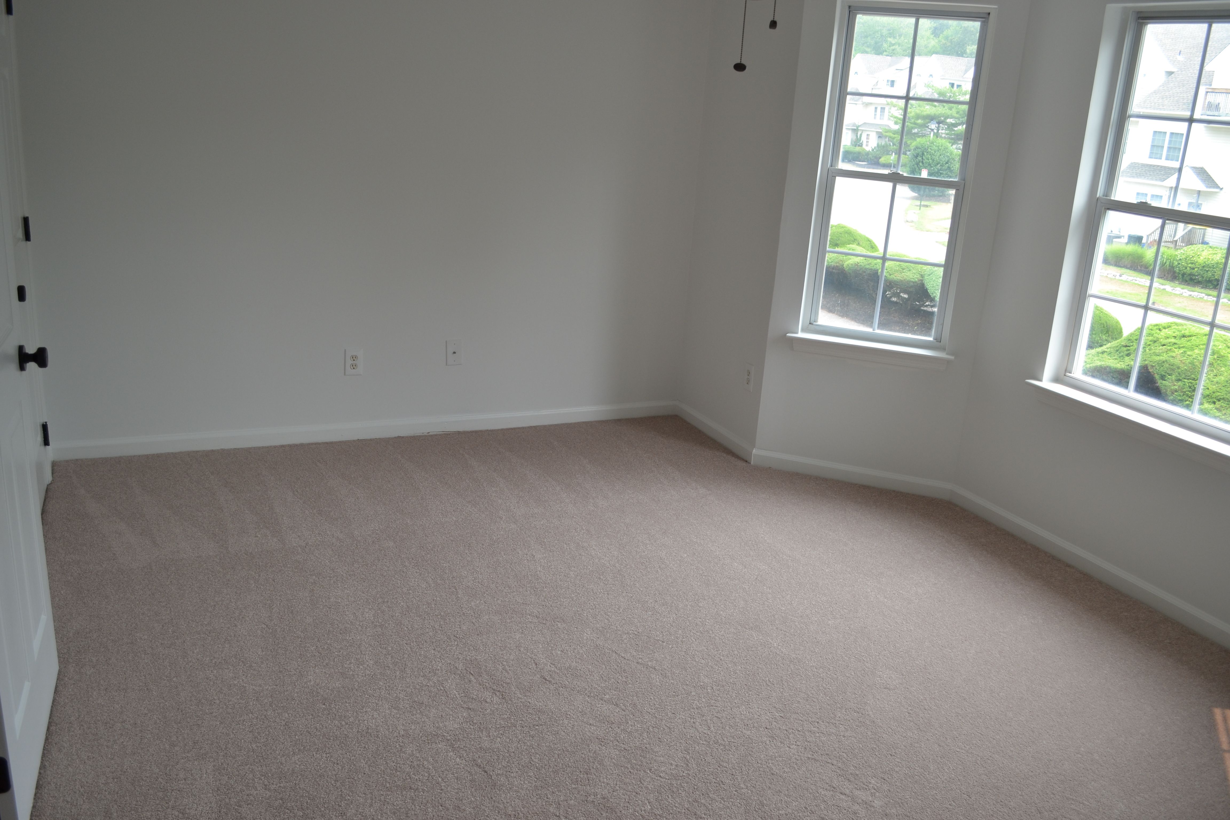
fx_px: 1025
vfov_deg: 43.6
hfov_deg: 61.9
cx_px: 615
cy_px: 410
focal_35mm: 30
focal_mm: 20
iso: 200
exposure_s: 1/125
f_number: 5.6
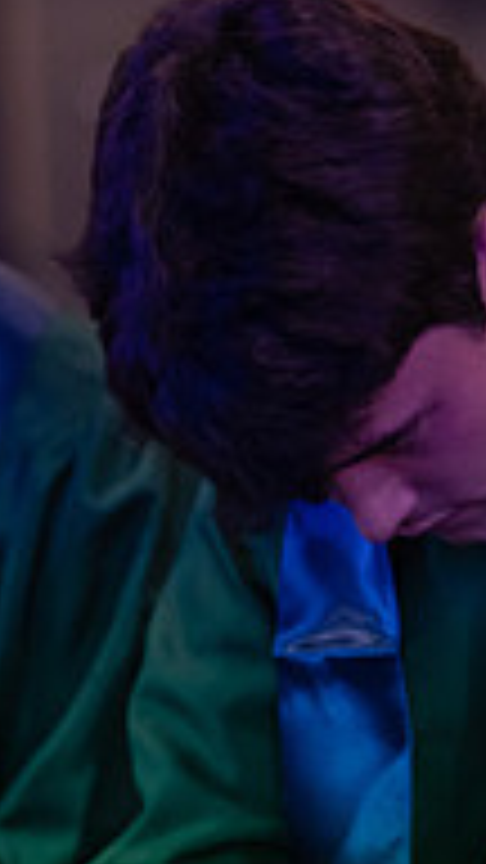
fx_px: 3940
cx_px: 513
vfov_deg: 12.4
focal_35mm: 172
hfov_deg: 7.0
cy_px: 760
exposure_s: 1/400
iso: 1000
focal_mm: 50
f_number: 1.2
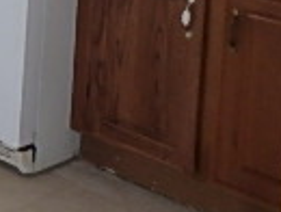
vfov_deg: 12.6
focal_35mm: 103
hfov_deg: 14.6
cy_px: -218
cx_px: -333
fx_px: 838
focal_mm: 3.7
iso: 250
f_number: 3.5
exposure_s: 1/30
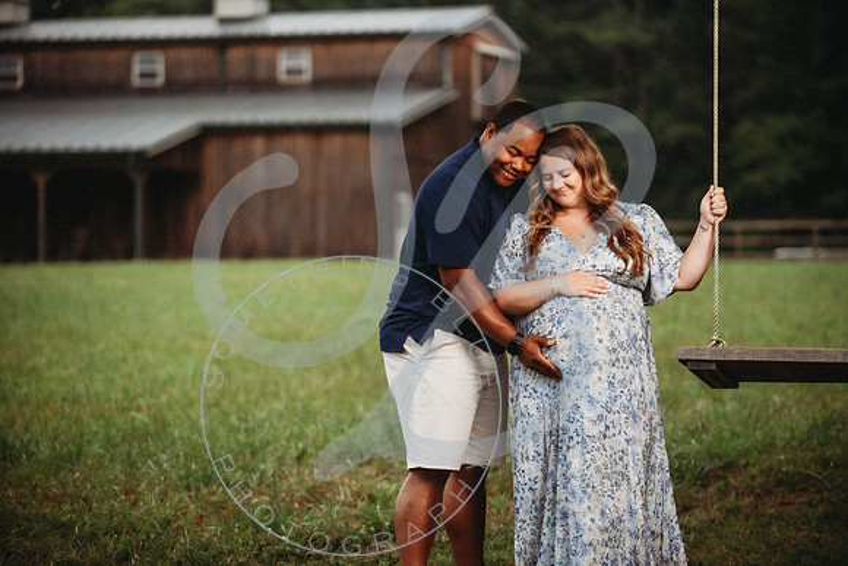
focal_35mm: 132
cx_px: 437
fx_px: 3106
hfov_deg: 15.5
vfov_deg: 10.4
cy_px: 283
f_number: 2.8
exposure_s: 1/125
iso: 100
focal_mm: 125
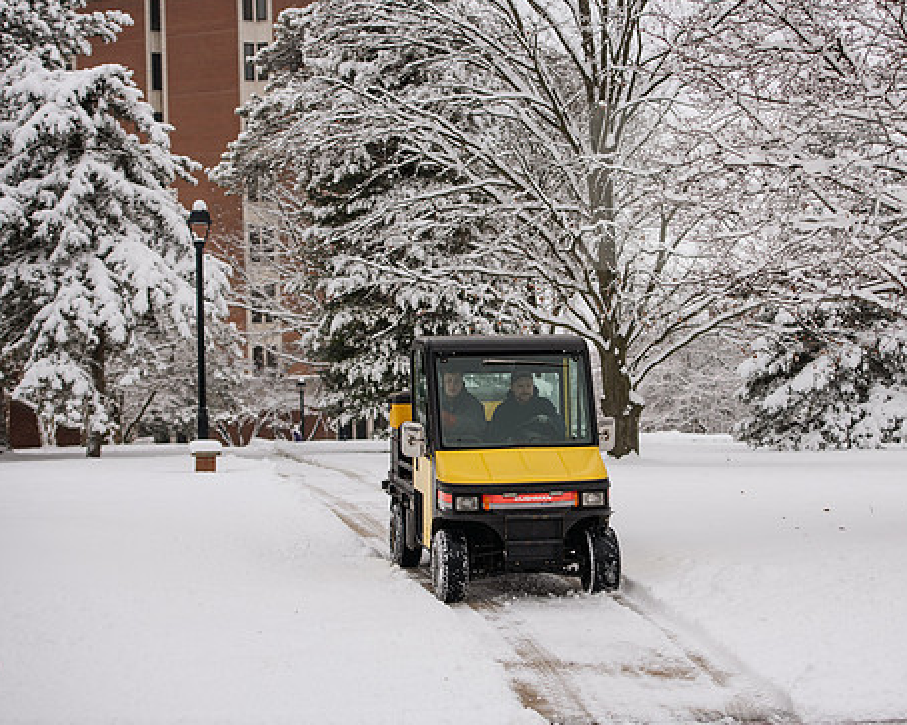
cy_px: 345
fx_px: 2415
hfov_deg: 21.3
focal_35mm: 90
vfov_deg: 17.1
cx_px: 521
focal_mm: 75
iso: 100
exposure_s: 1/500
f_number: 3.5
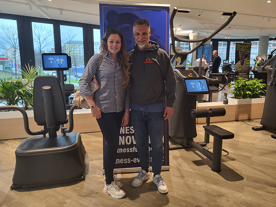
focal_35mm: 26
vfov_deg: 53.1
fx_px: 207
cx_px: 138
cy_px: 104
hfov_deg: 67.3
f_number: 1.8
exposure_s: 1/100
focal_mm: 5.4
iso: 320
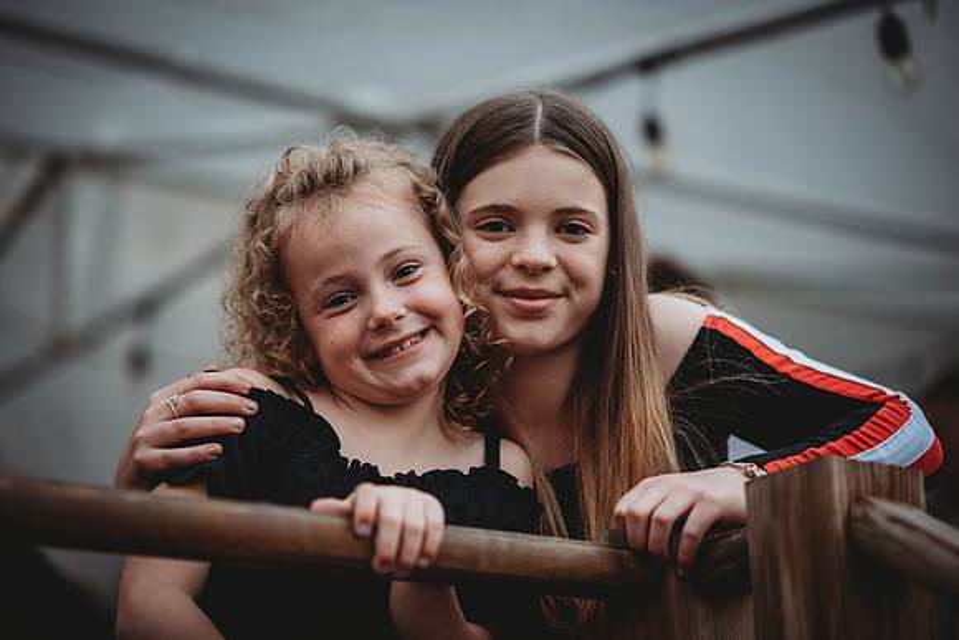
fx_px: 2265
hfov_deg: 23.9
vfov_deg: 16.1
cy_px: 320
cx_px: 480
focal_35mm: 85
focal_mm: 85
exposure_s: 1/200
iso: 1000
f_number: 2
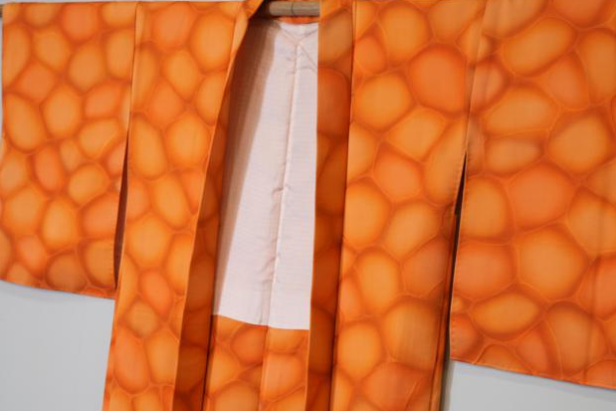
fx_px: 1198
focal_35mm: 70
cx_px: 300
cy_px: 292
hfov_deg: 28.8
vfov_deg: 19.4
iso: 160
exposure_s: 1/40
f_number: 4
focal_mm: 40
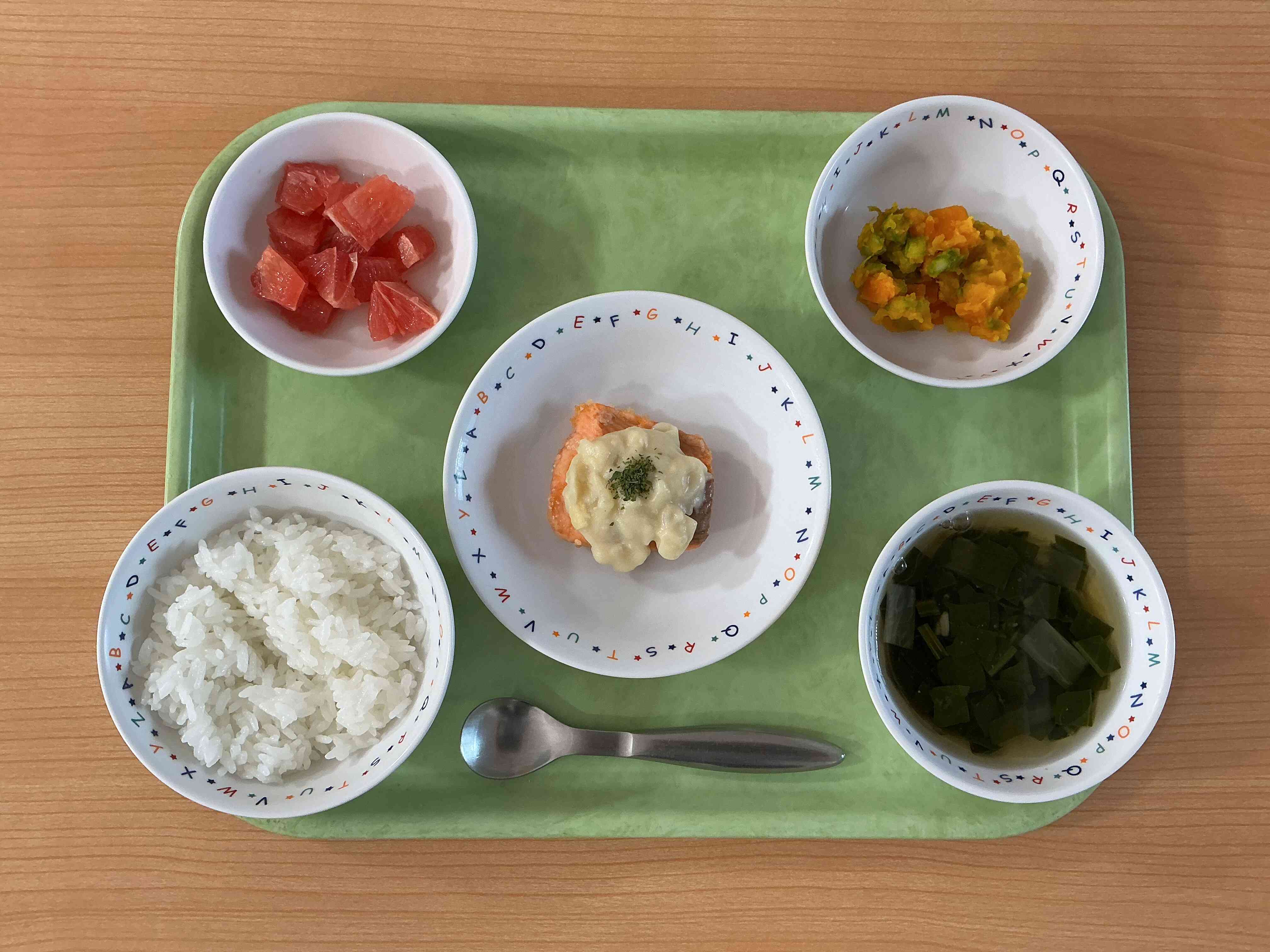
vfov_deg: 48.2
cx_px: 635
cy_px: 476
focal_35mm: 29
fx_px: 1064
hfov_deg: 61.7
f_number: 1.8
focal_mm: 3
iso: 50
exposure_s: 1/60
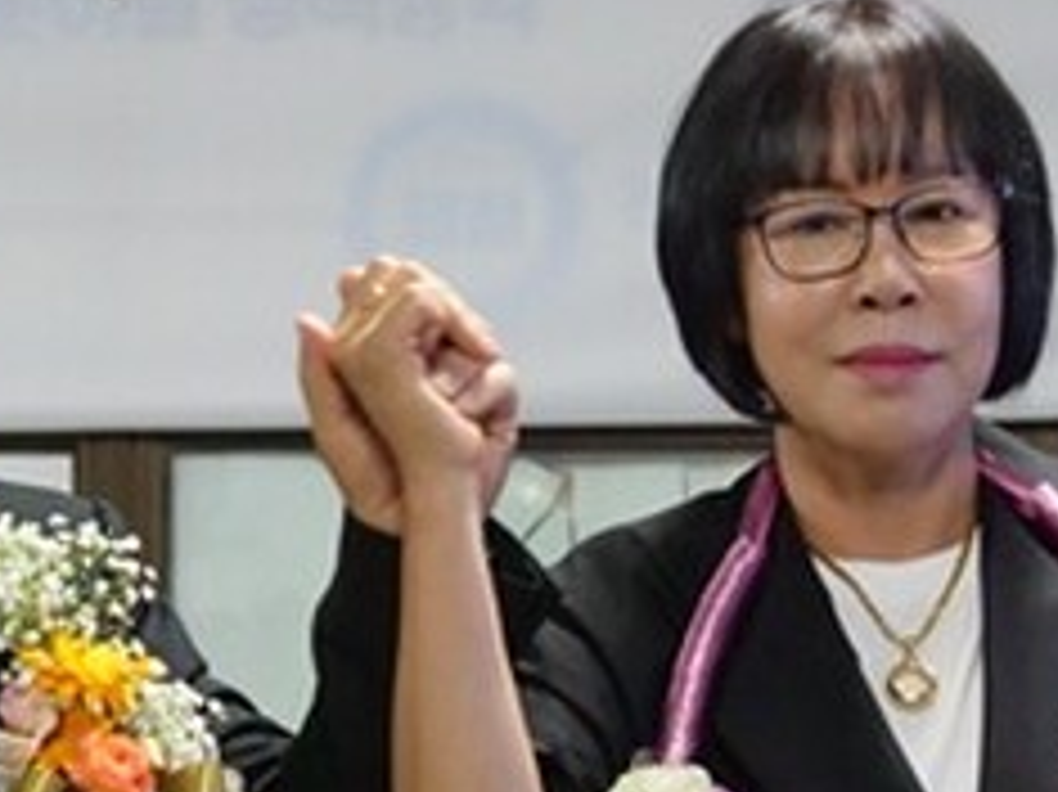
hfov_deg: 11.6
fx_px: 5193
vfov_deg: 8.6
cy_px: 1010
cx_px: 342
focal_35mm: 170
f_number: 4
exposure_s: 1/125
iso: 2000
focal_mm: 21
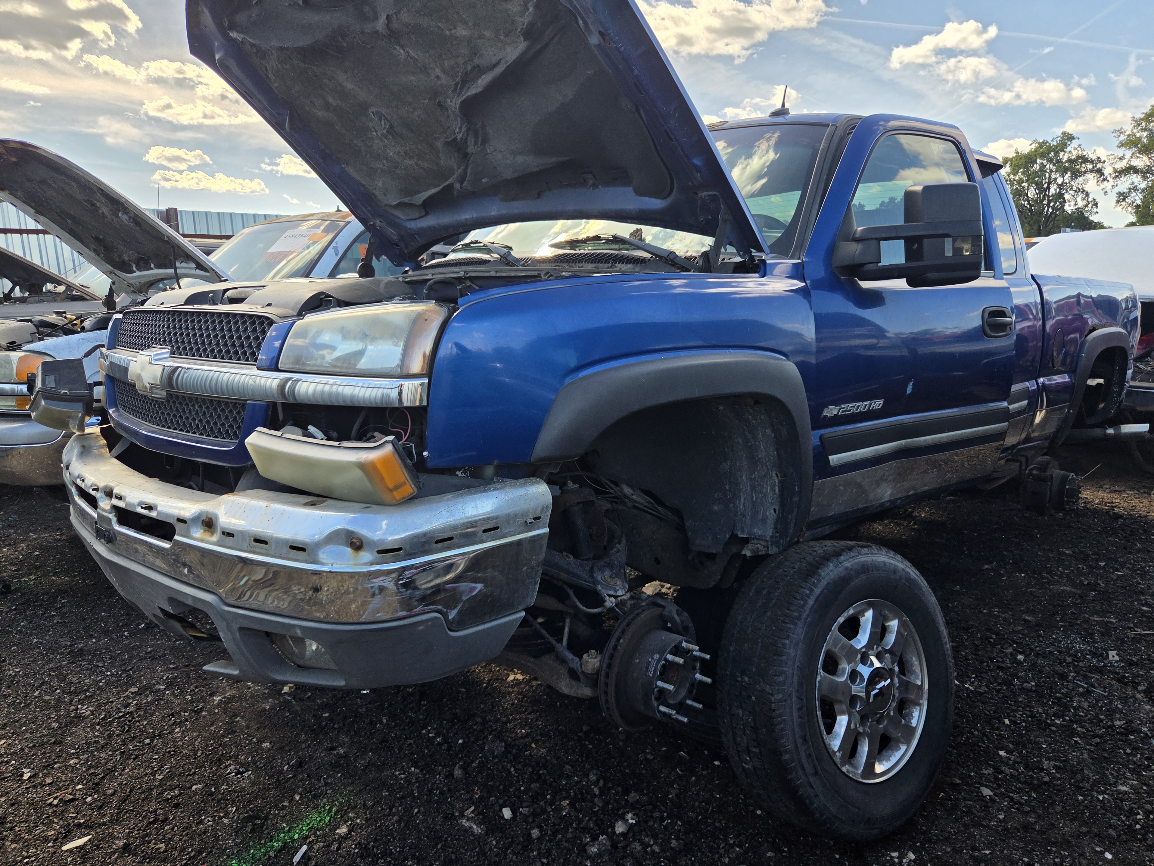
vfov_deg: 56.8
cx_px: 598
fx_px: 800
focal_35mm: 24
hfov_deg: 71.6
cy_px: 443
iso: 80
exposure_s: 1/2252
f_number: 1.8
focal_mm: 5.4
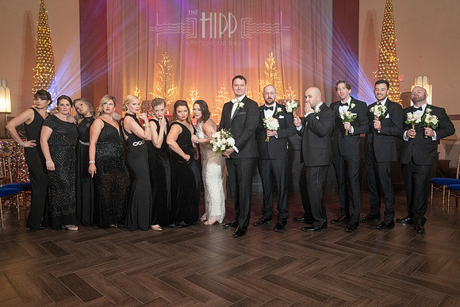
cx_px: 228
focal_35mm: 27
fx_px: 340
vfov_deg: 48.6
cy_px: 154
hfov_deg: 68.1
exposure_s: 1/100
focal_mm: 26
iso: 4000
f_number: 5.6
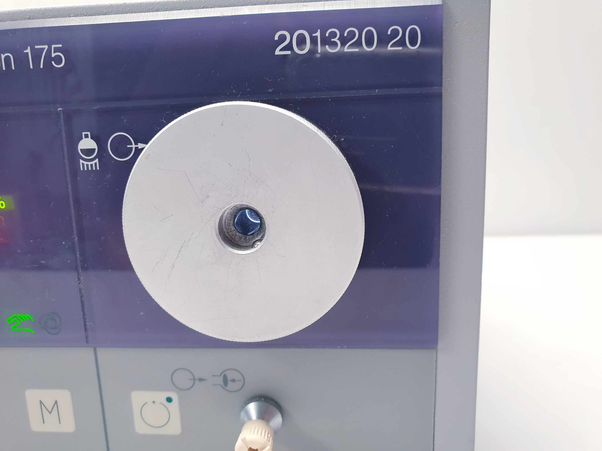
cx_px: 301
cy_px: 226
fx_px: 452
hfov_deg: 67.3
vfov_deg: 53.1
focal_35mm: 26
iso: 160
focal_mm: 4.3
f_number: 2.4
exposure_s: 1/50
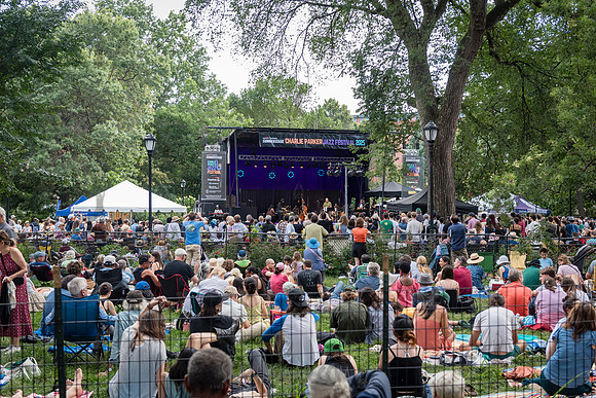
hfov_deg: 40.0
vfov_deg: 27.3
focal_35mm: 49
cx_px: 298
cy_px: 199
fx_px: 819
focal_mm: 48
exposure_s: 1/640
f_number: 3.5
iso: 800
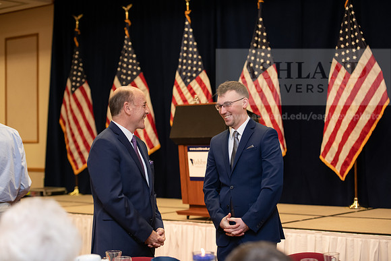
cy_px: 130
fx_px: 760
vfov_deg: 19.5
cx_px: 196
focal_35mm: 70
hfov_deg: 28.8
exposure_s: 1/200
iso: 1600
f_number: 3.2
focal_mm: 70
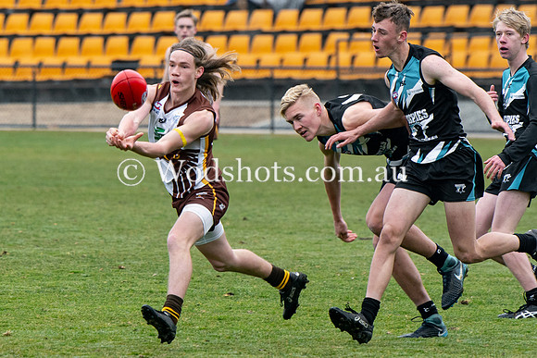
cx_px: 134
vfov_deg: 2.2
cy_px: 148
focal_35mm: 625
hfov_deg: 3.3
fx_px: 9321
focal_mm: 200
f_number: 4
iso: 450
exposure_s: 1/800
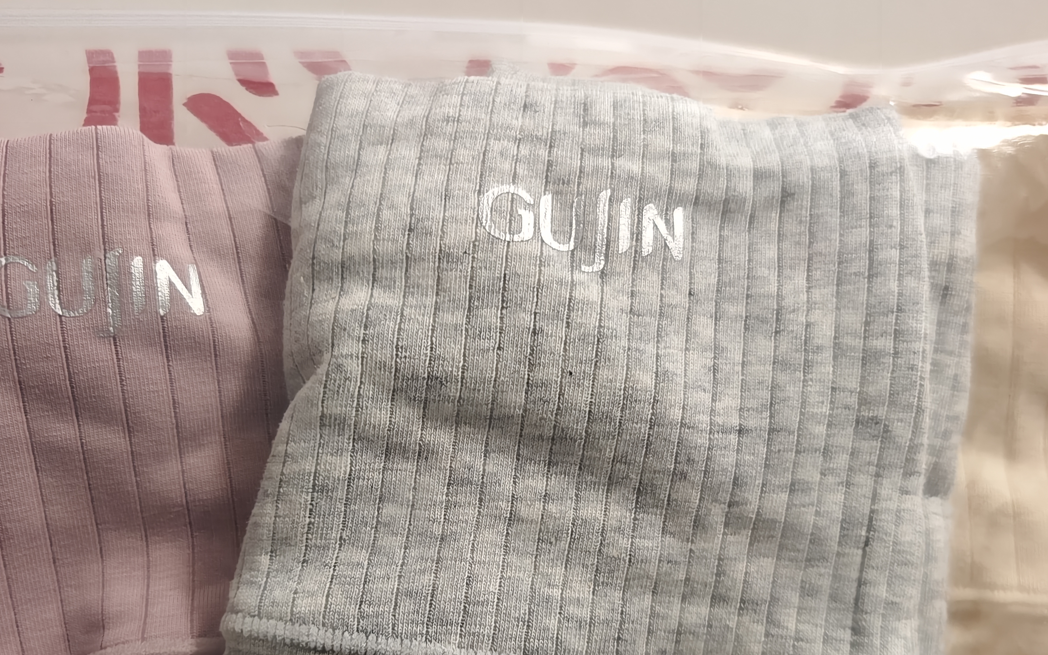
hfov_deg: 58.1
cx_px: 519
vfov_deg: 37.5
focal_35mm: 33
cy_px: 482
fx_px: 942
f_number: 1.68
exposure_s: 1/50
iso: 373
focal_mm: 6.45
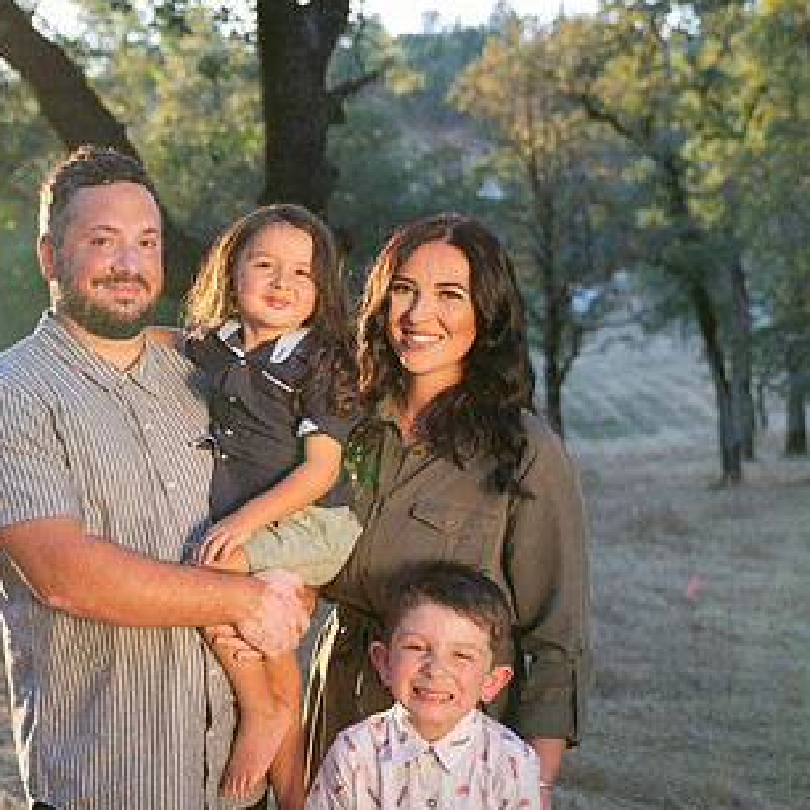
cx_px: 143
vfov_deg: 29.5
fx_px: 1535
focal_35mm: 58
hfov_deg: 28.8
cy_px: 377
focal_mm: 36
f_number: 2.8
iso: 200
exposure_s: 1/125
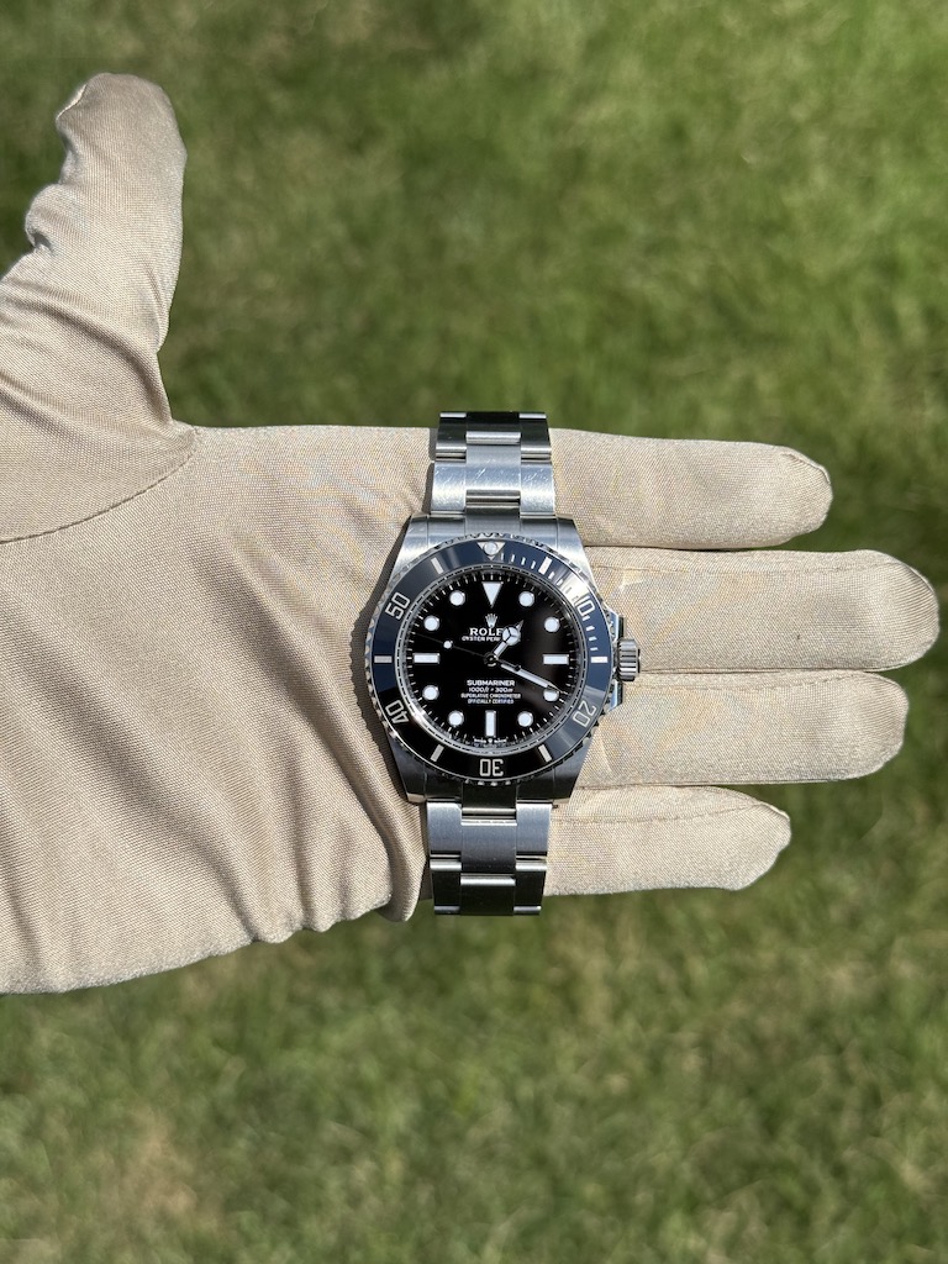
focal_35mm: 48
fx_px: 1753
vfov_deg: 39.7
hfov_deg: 30.3
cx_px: 474
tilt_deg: -55.0
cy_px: 632
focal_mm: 6.76
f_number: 1.78
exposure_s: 1/7874
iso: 80
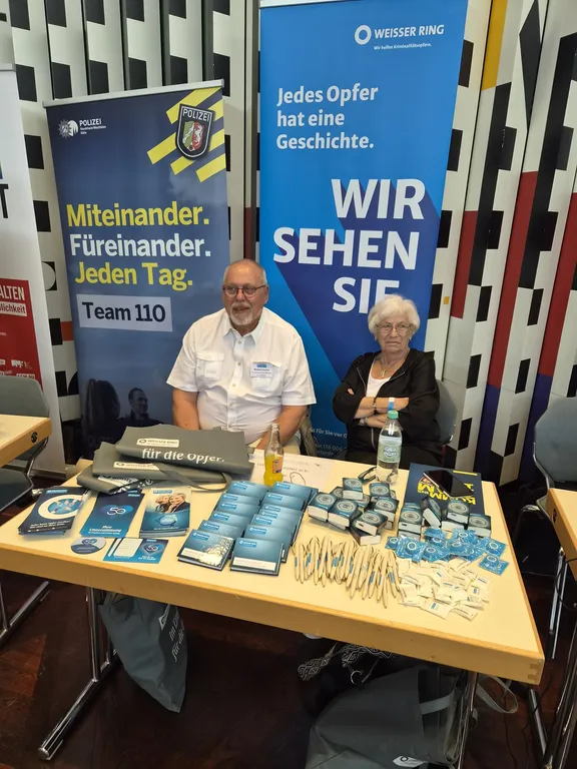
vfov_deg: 73.9
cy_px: 384
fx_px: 511
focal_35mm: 23
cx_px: 288
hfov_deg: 58.9
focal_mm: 5.4
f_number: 1.8
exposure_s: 1/100
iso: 200
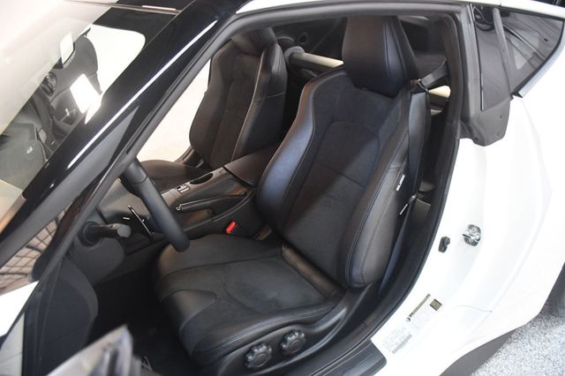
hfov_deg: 67.4
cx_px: 282
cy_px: 188
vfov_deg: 47.9
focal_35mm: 27
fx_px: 424
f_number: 3.5
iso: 3200
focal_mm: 18
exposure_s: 1/80
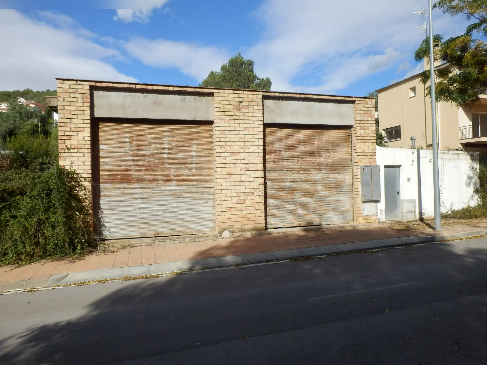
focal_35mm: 24
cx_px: 244
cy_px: 182
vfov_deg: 56.8
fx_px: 338
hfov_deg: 71.6
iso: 80
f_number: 7.9
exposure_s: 1/160
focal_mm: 4.2
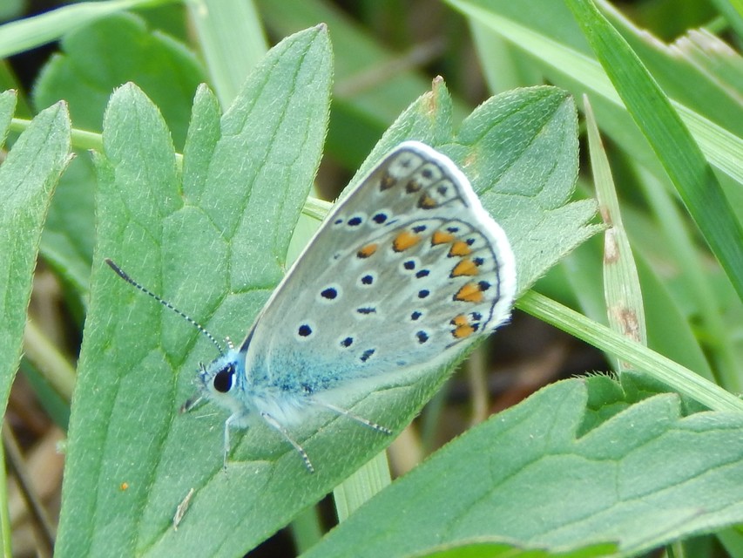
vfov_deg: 5.3
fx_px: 5989
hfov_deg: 7.1
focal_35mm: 279
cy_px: 279
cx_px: 372
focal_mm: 50.1
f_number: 5.7
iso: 125
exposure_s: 1/100
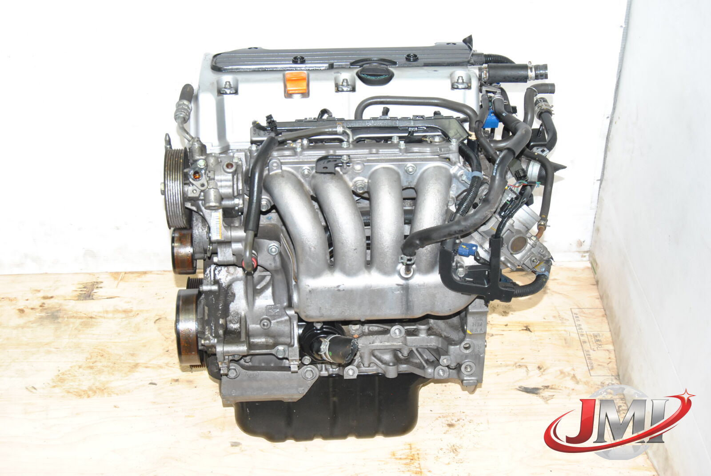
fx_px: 1127
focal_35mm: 57
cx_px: 356
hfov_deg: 35.0
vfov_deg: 23.8
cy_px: 238
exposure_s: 1/200
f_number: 8
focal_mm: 38
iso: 800
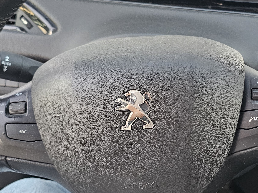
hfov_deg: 34.8
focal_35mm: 54
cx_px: 193
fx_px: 402
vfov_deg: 27.0
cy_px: 114
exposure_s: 1/33.3
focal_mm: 6.3
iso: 640
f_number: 1.7
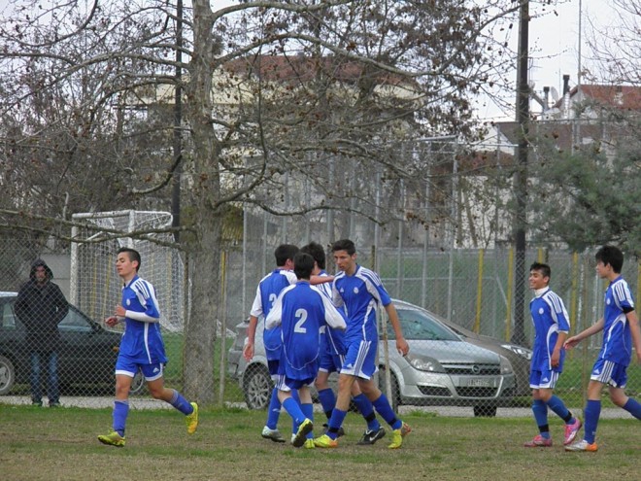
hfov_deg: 5.4
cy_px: 240
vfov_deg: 4.0
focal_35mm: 370
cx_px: 320
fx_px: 6851
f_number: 5.6
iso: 500
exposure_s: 1/1000
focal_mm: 66.5
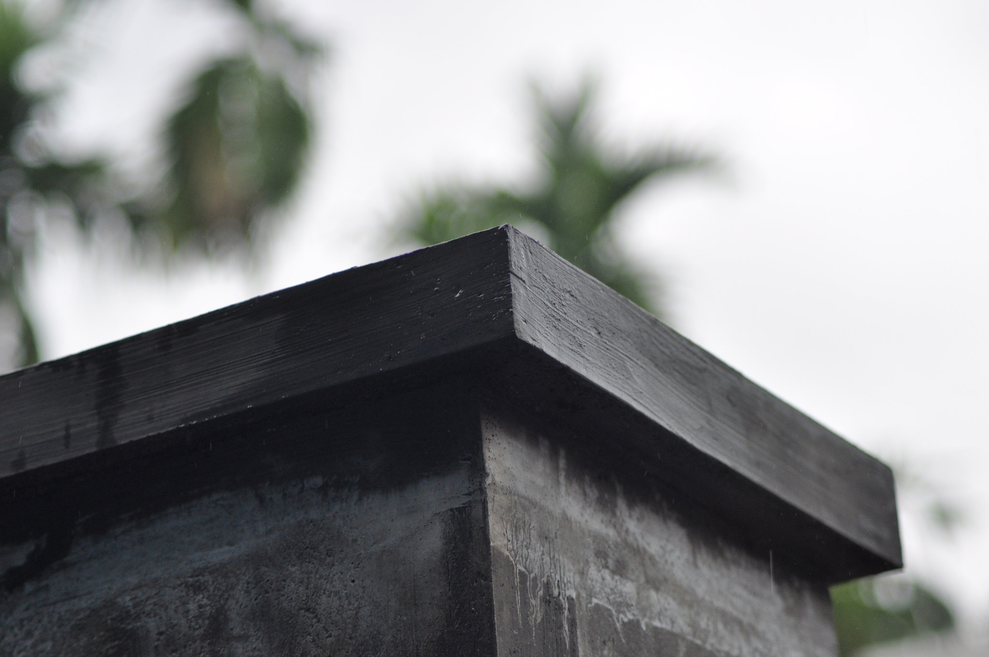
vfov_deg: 11.7
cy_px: 328
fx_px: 3210
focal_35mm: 117
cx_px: 494
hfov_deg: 17.5
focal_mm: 78
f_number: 4
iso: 640
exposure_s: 1/250
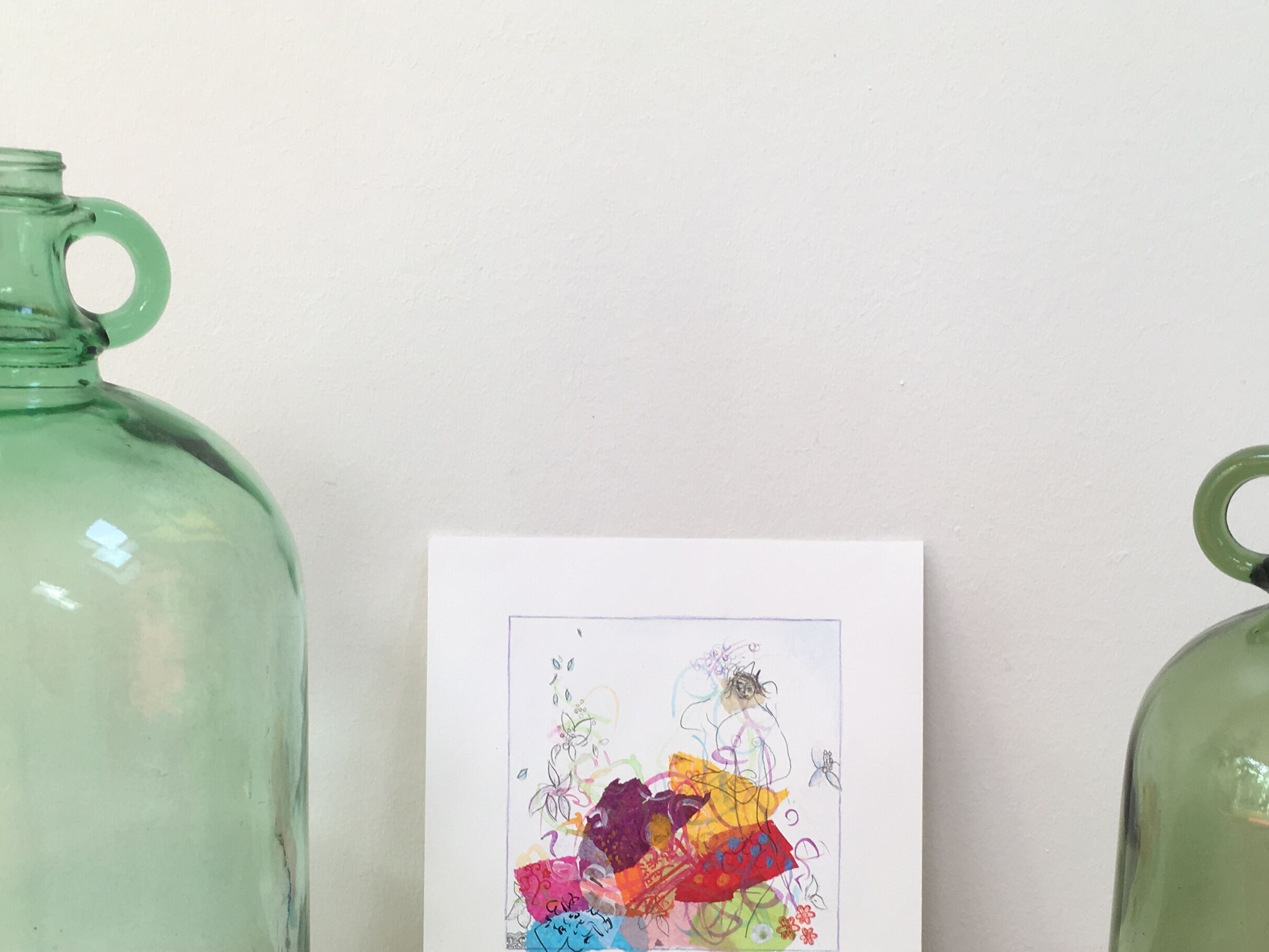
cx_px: 597
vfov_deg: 29.9
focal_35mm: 48
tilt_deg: -16.8
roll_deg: -0.4
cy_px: 695
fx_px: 1760
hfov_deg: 39.6
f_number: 2.2
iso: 25
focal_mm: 4.15
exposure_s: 1/50
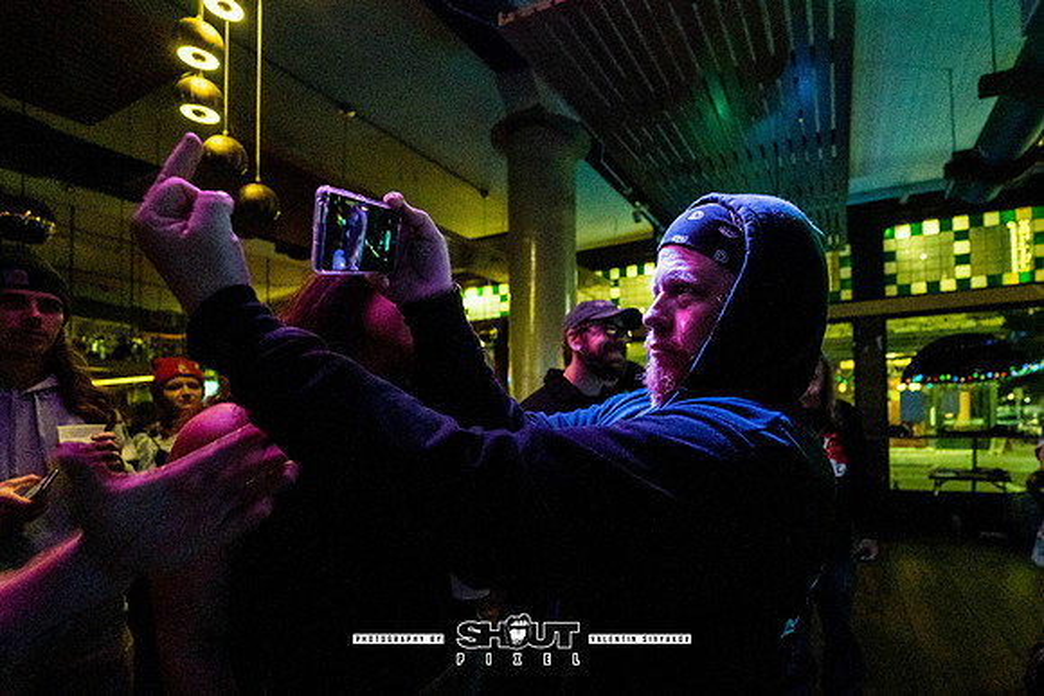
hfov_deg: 89.7
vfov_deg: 67.6
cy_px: 400
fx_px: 516
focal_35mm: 18
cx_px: 617
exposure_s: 1/160
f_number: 2.8
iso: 3200
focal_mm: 14.6
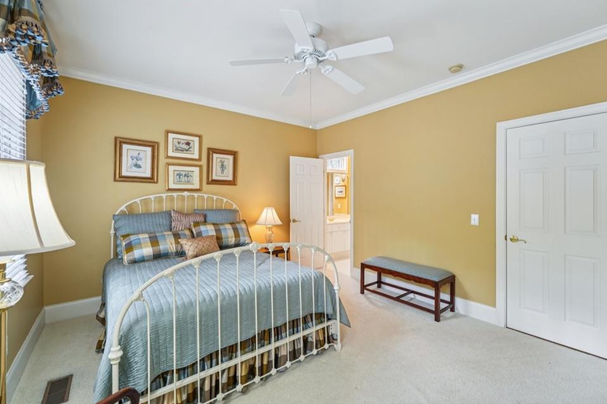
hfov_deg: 100.4
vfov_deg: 77.2
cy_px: 196
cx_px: 314
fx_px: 253
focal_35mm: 15
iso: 320
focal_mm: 14
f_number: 8
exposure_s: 1/8
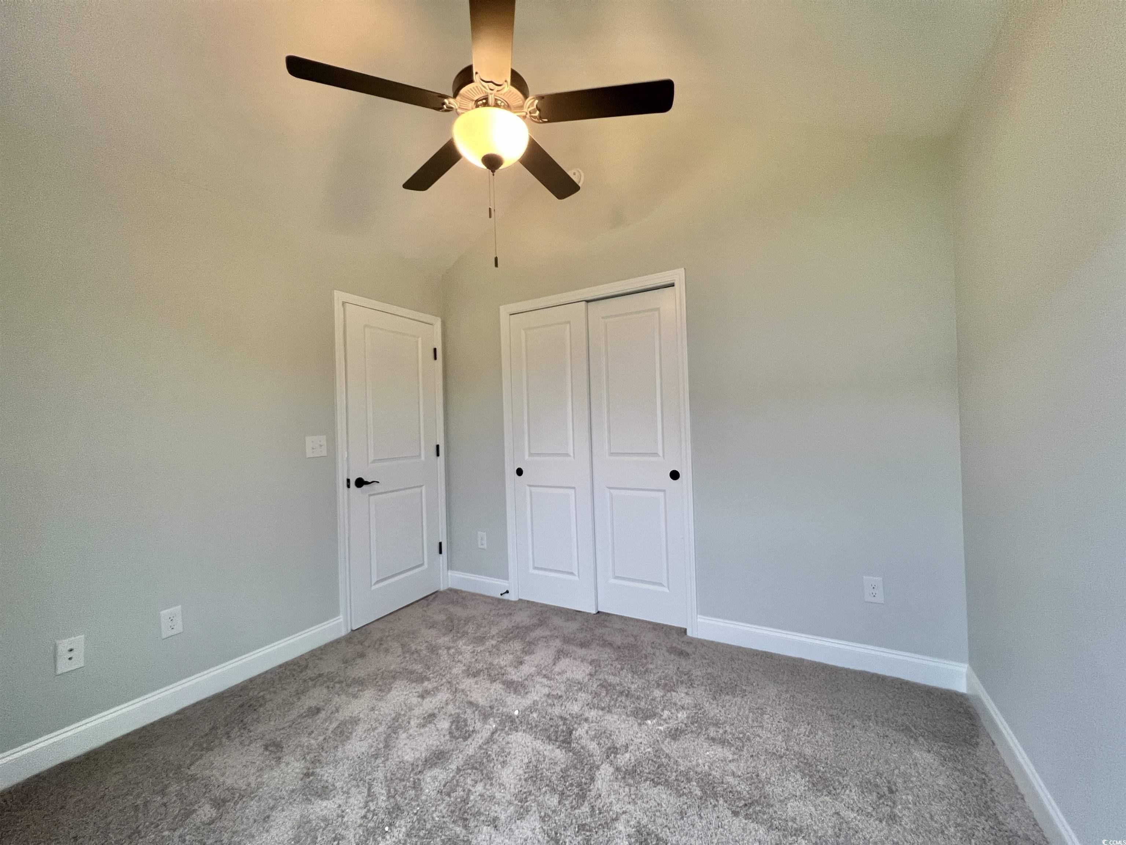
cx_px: 563
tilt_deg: +0.4
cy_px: 422
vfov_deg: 89.9
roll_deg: +1.5
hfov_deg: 106.2
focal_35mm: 13
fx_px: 423
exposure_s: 1/99
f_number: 1.8
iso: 200
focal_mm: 1.57
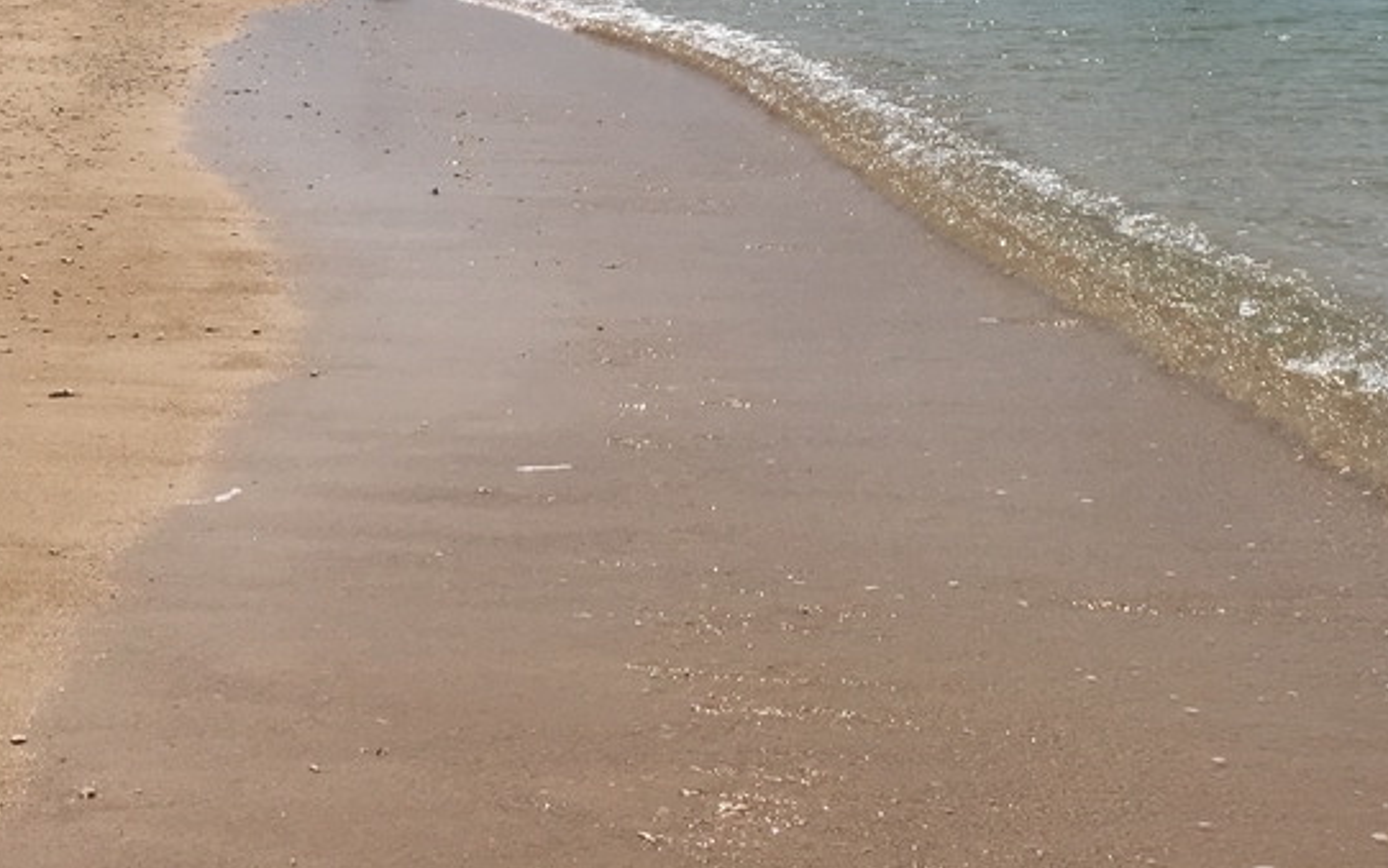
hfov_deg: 29.9
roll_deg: +0.3
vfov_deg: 17.9
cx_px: 965
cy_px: -271
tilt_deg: +0.9
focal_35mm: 68
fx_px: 2573
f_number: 2.2
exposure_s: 1/4808
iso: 25
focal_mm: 4.15
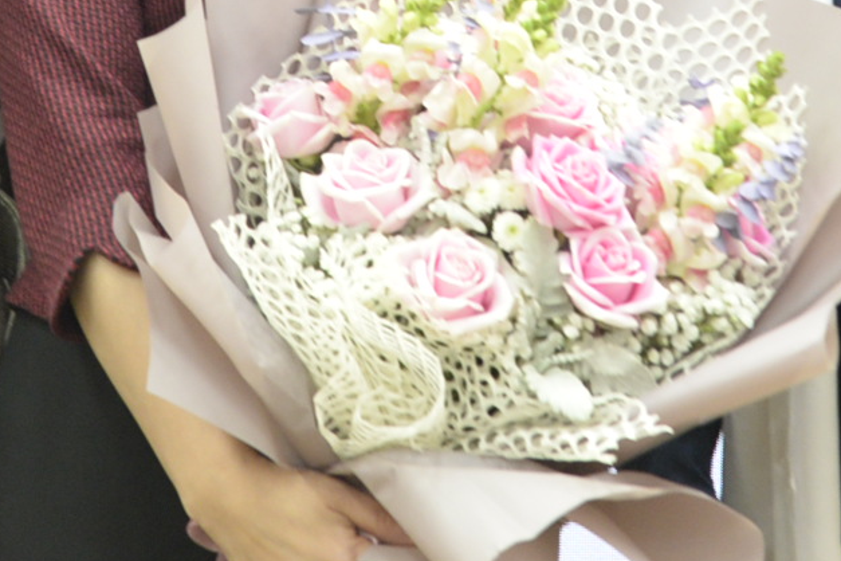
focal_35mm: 216
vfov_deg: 6.3
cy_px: -341
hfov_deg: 9.5
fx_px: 5046
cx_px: 398
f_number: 5
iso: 1250
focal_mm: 45
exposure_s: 1/50
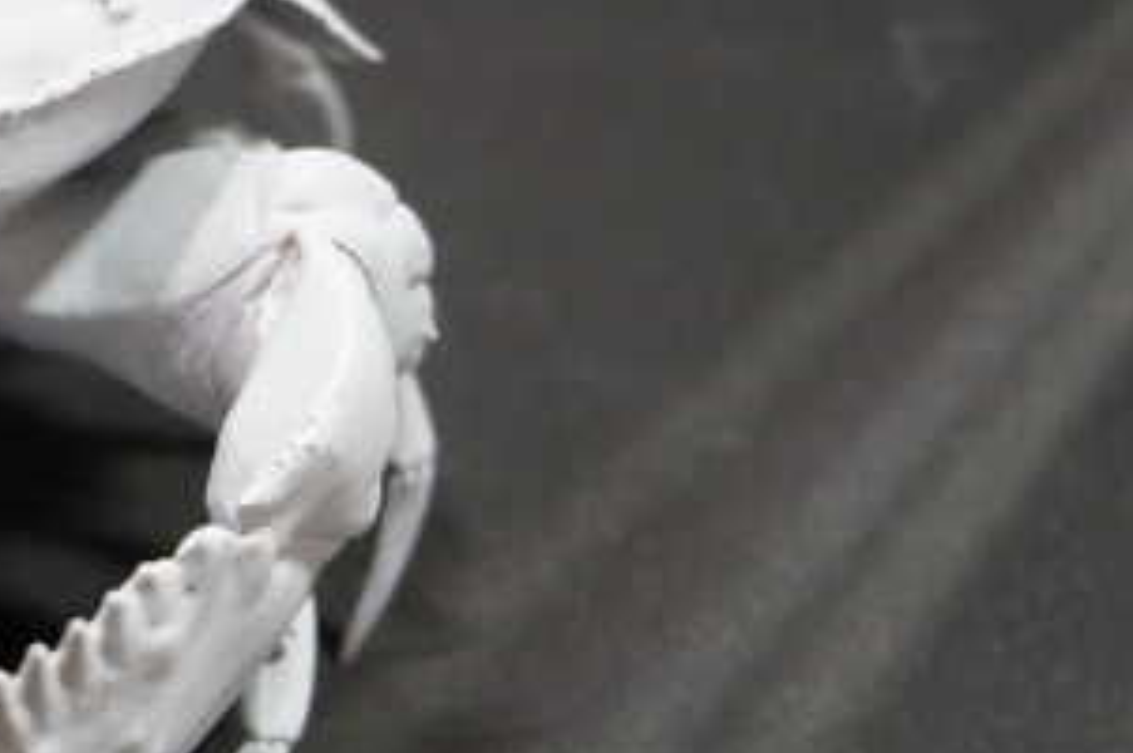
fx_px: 3930
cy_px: 360
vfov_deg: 10.9
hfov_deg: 15.7
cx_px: -301
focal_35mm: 125
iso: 3200
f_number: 4.7
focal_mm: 31
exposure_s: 1/18
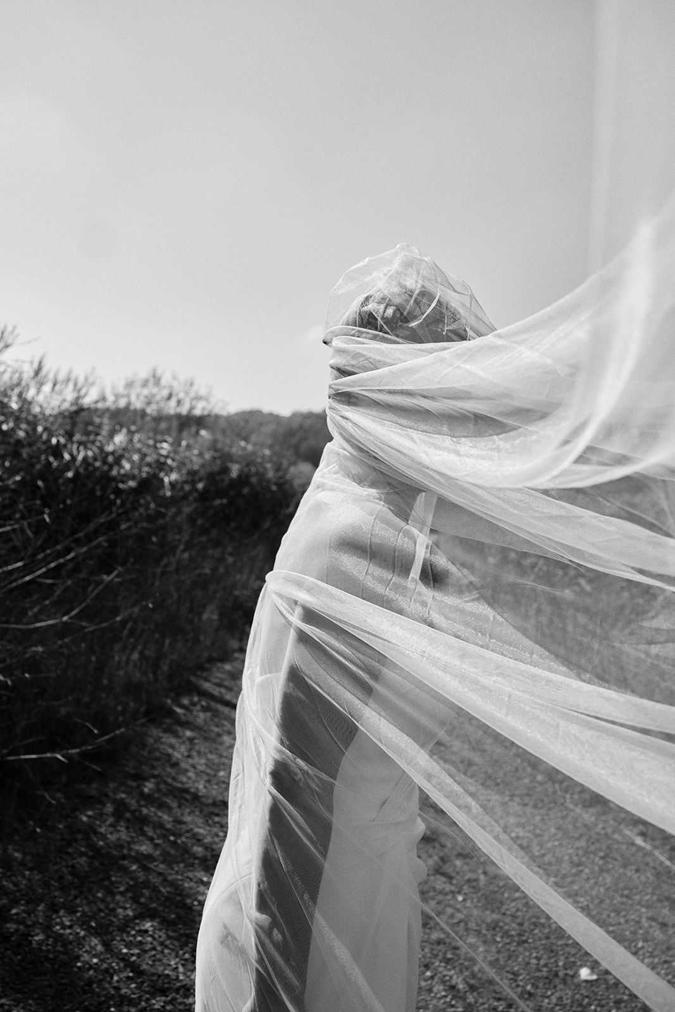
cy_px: 506
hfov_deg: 37.9
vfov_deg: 54.4
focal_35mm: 35
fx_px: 984
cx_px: 338
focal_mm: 23
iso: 125
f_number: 4
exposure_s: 1/2400
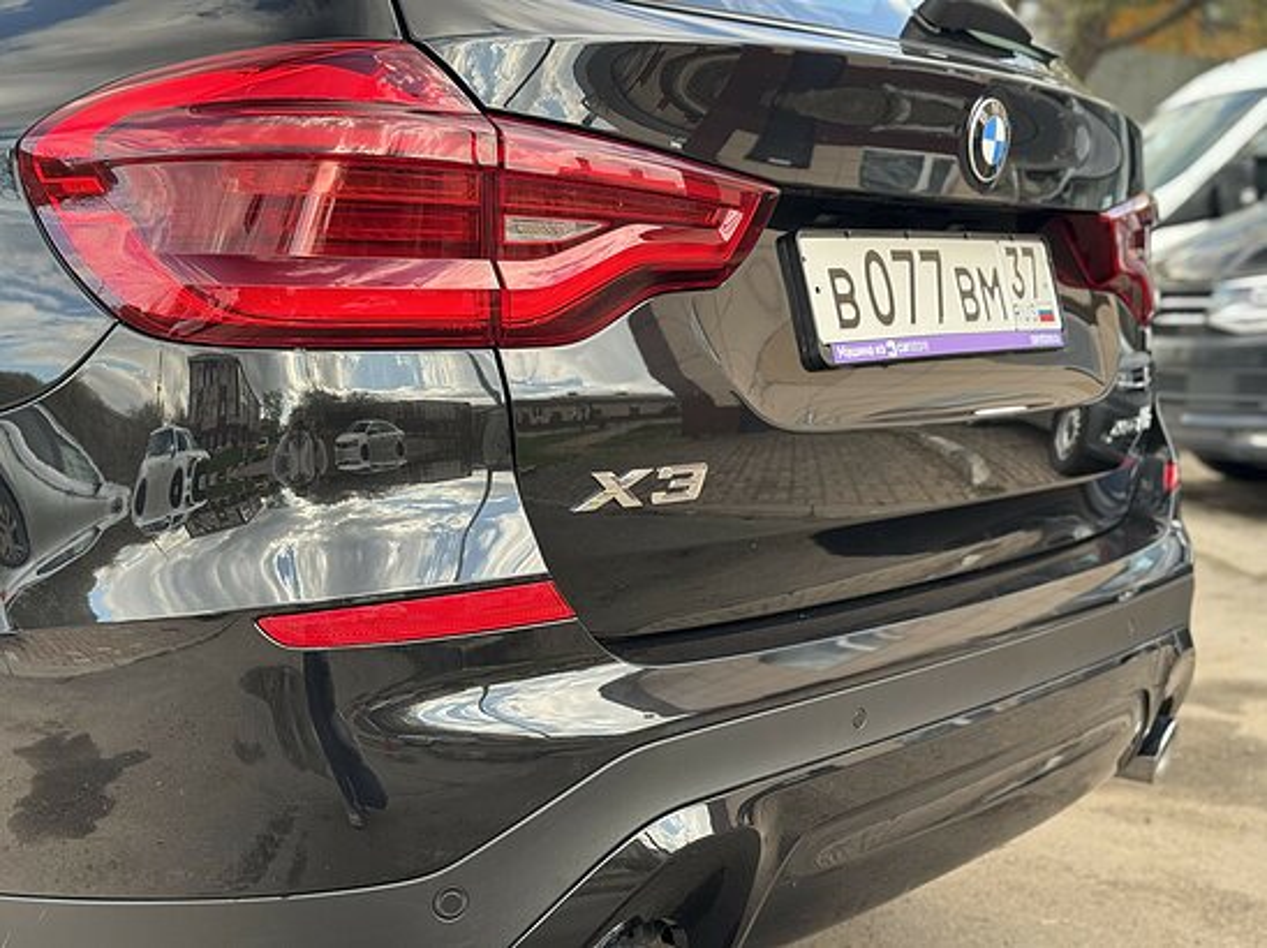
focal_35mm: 48
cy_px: 474
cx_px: 634
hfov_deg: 39.7
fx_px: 1755
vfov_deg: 30.2
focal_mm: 6.76
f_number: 1.78
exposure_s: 1/201
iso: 50
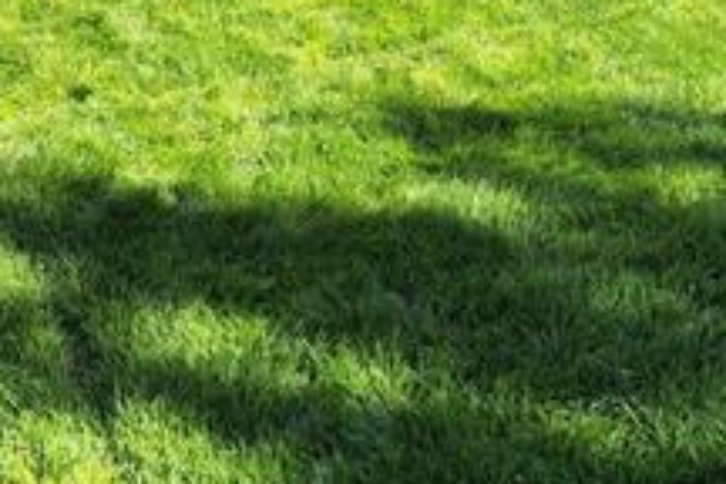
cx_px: 457
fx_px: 1432
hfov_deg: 28.3
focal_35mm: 71
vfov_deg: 16.8
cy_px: -309
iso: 12
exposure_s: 1/352
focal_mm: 6.4
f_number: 1.8
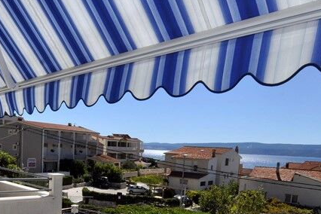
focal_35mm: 36
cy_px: 194
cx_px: 101
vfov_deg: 34.7
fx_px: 321
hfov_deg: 51.9
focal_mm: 10
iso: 200
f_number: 20
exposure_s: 1/200
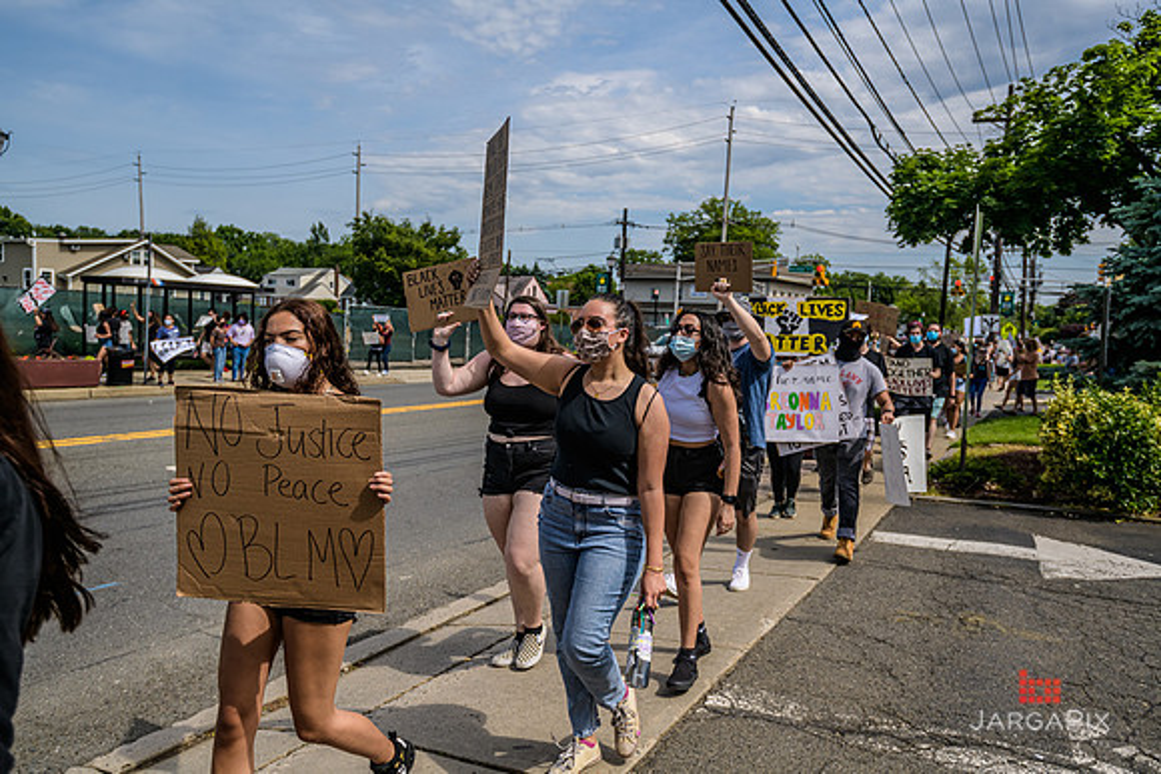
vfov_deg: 49.6
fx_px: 839
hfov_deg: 69.4
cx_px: 580
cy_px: 387
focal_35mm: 26
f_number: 4
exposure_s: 1/3200
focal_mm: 26
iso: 200
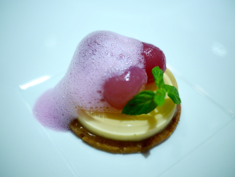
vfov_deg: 36.0
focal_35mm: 40
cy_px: 88
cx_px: 118
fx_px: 272
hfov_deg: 46.8
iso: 500
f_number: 1.7
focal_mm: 20
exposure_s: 1/60
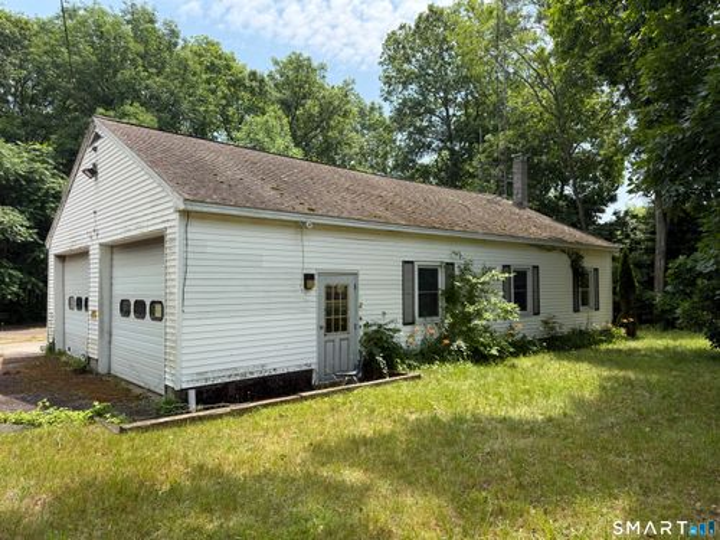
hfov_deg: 71.6
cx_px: 360
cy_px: 270
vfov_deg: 56.8
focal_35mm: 24
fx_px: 499
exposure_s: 1/2110
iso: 100
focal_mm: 6.76
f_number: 1.78
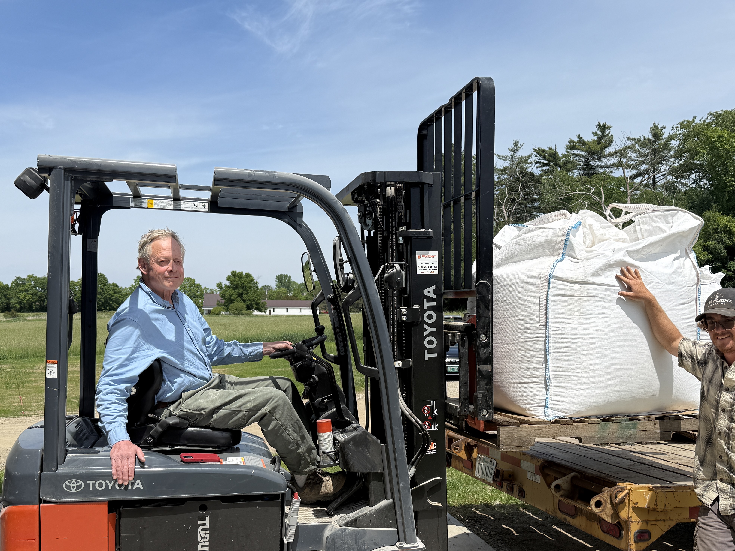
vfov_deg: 40.4
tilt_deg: -3.3
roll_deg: -0.6
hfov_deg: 52.6
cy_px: 350
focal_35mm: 35
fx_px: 743
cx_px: 381
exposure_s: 1/6173
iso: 80
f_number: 1.78
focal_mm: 6.76
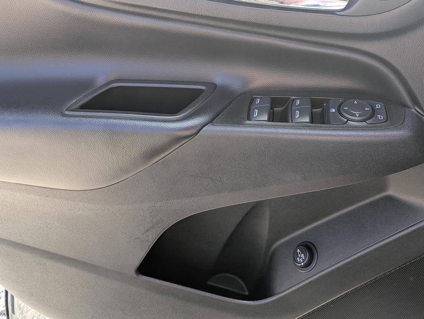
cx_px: 264
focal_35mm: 32
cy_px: 121
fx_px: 392
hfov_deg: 56.1
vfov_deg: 43.9
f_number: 1.89
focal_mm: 5.43
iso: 45
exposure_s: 1/137
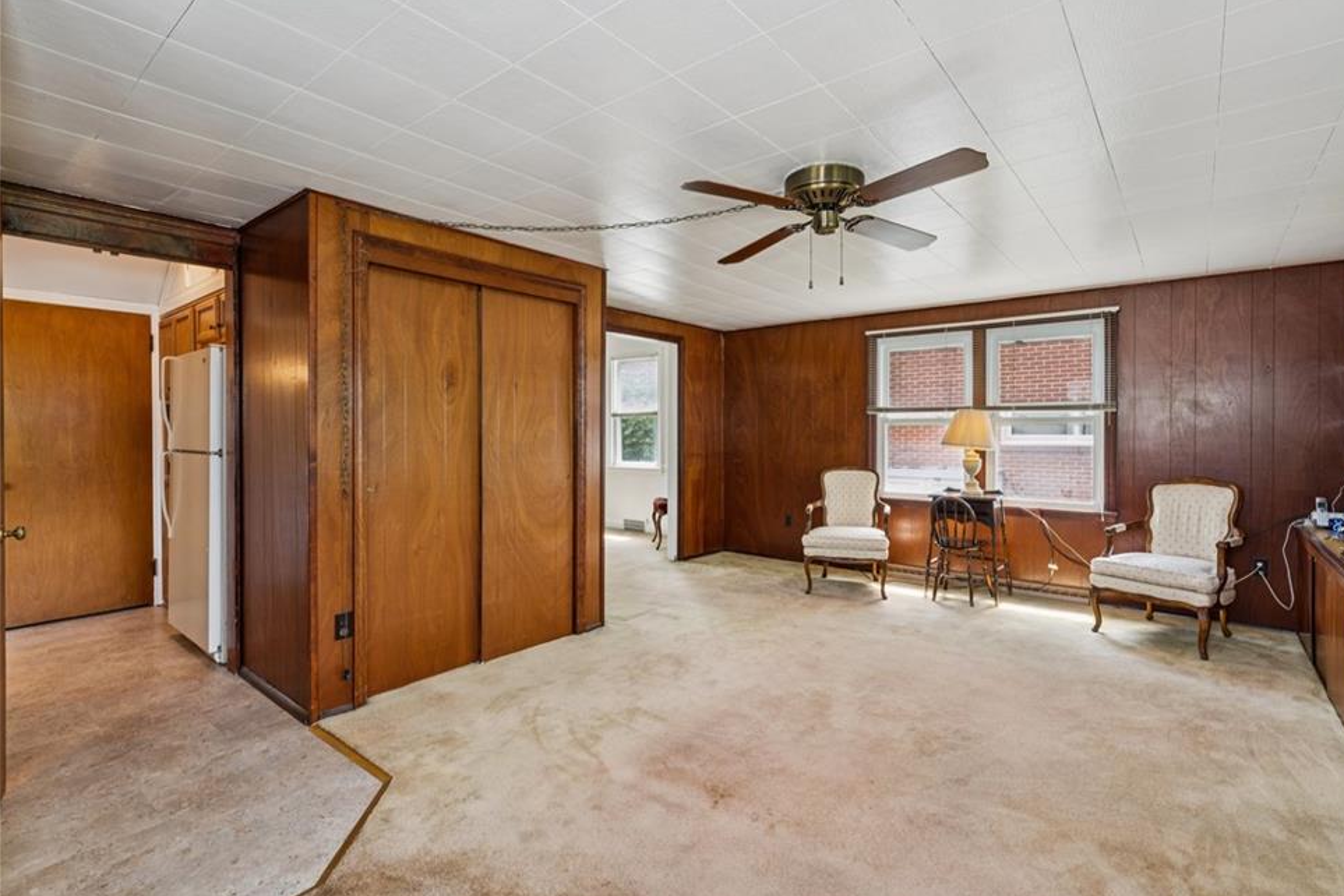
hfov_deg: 92.8
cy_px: 426
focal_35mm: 17
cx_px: 713
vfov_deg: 70.1
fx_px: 639
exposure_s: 1/4
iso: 400
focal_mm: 16.1
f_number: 13
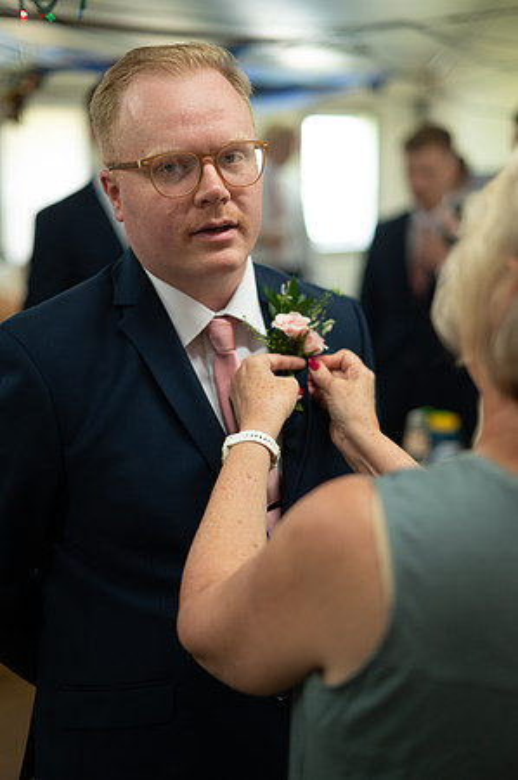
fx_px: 1082
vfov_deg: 39.6
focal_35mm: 50
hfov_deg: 26.9
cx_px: 259
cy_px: 390
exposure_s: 1/320
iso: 1000
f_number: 2
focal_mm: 50
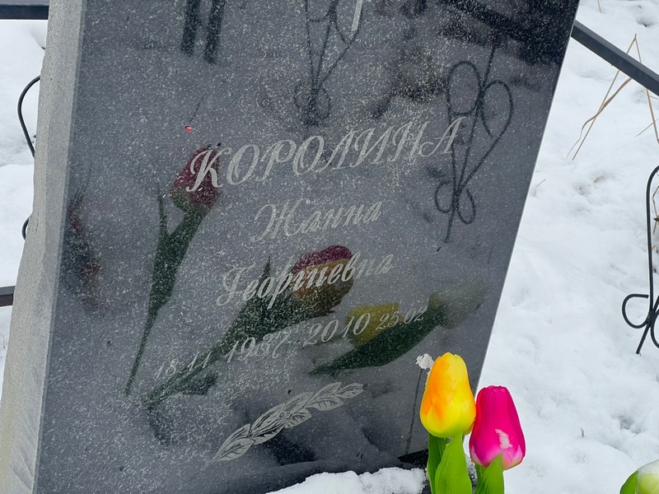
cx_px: 330
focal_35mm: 77
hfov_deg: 25.3
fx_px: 1466
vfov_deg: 19.1
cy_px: 247
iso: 80
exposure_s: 1/99
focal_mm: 9
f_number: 2.8
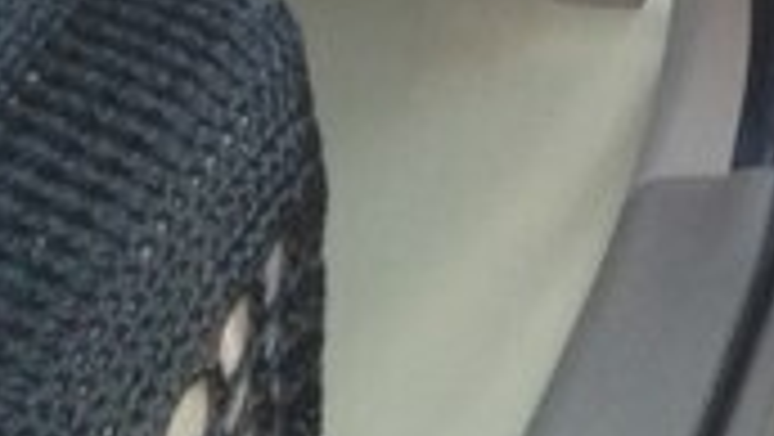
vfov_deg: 7.8
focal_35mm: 146
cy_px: -573
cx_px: 1210
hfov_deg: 13.7
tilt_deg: -25.3
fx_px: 2998
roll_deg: -2.5
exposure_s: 1/100
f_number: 2.4
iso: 80
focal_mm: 4.28
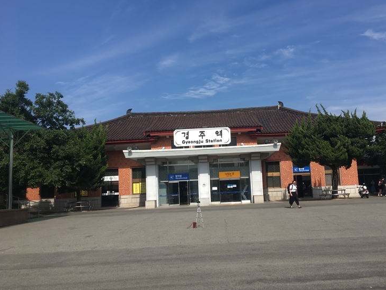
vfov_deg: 44.2
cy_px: 150
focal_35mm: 32
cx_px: 211
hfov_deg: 56.7
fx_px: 357
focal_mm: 4.15
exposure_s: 1/1183
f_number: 2.2
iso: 25
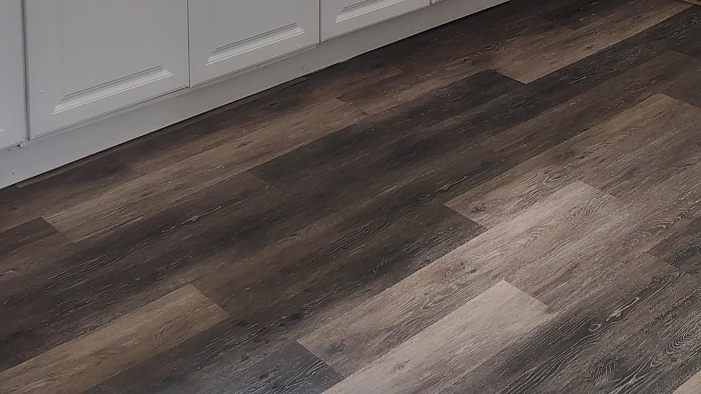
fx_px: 1264
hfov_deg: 30.9
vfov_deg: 16.0
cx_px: 426
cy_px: -225
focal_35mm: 68
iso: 393
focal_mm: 5.56
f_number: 1.8
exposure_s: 1/111
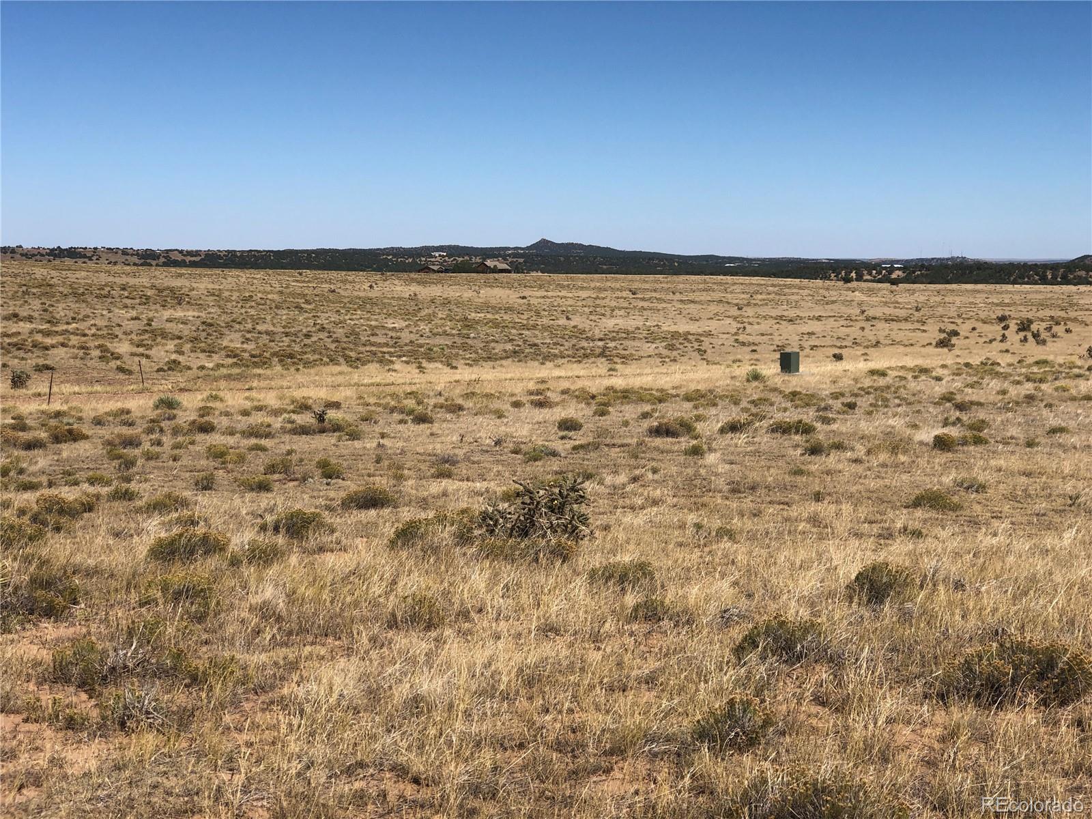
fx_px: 1798
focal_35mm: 57
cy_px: 410
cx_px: 546
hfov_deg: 33.8
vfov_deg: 25.7
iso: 20
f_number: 2.8
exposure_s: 1/1412
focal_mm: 6.6
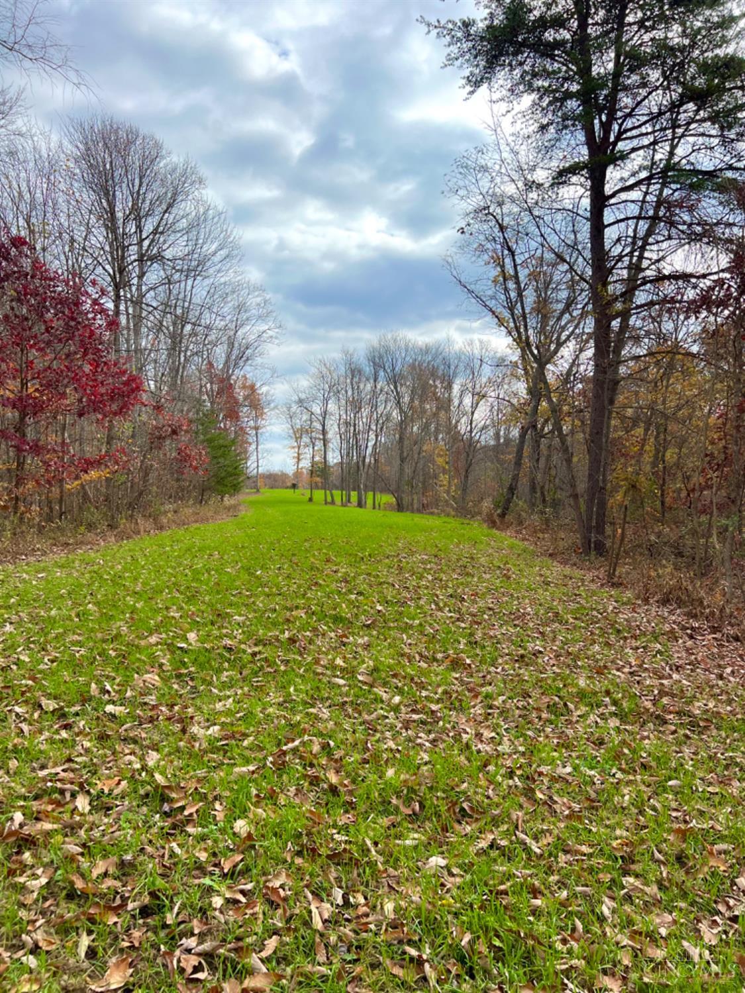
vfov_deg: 67.3
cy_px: 496
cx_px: 372
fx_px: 746
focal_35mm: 26
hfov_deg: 53.1
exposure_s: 1/3968
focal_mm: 5.7
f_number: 1.5
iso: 50
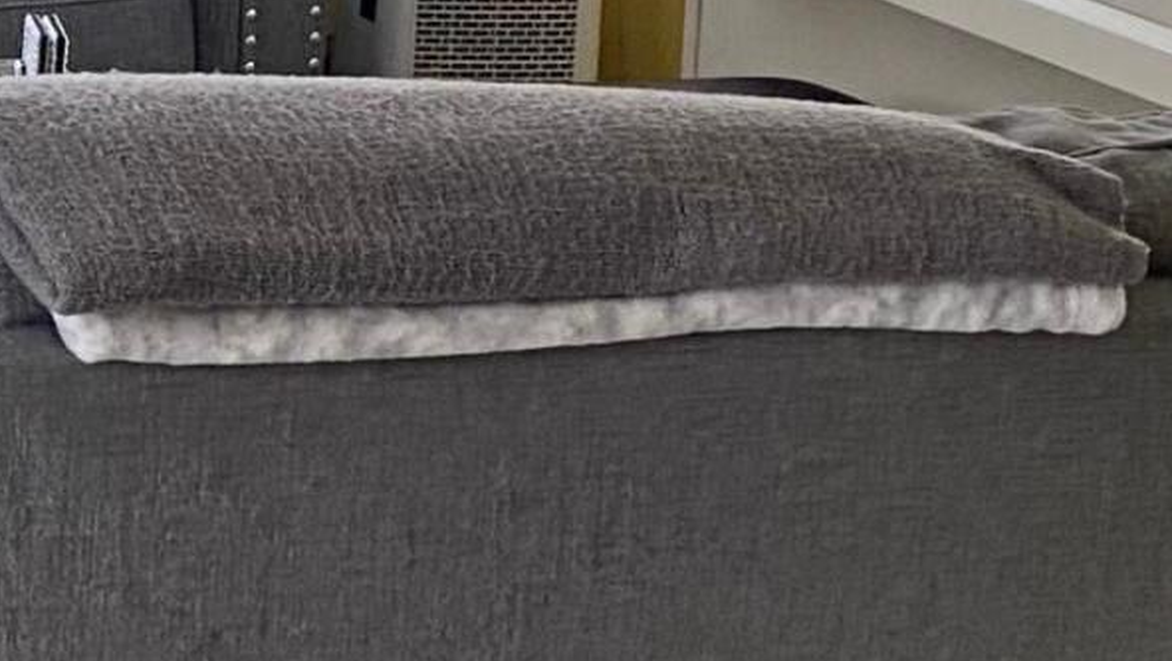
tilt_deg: -8.6
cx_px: -648
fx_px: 4290
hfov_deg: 14.4
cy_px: -222
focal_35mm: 138
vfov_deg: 8.7
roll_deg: -0.7
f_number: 1.8
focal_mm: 4.25
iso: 125
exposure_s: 1/91
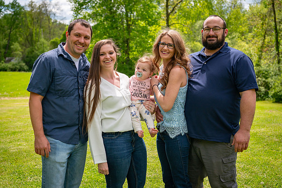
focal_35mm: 55
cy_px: 94
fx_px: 431
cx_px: 141
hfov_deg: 36.3
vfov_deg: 24.6
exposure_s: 1/3200
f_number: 5
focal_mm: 55
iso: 400
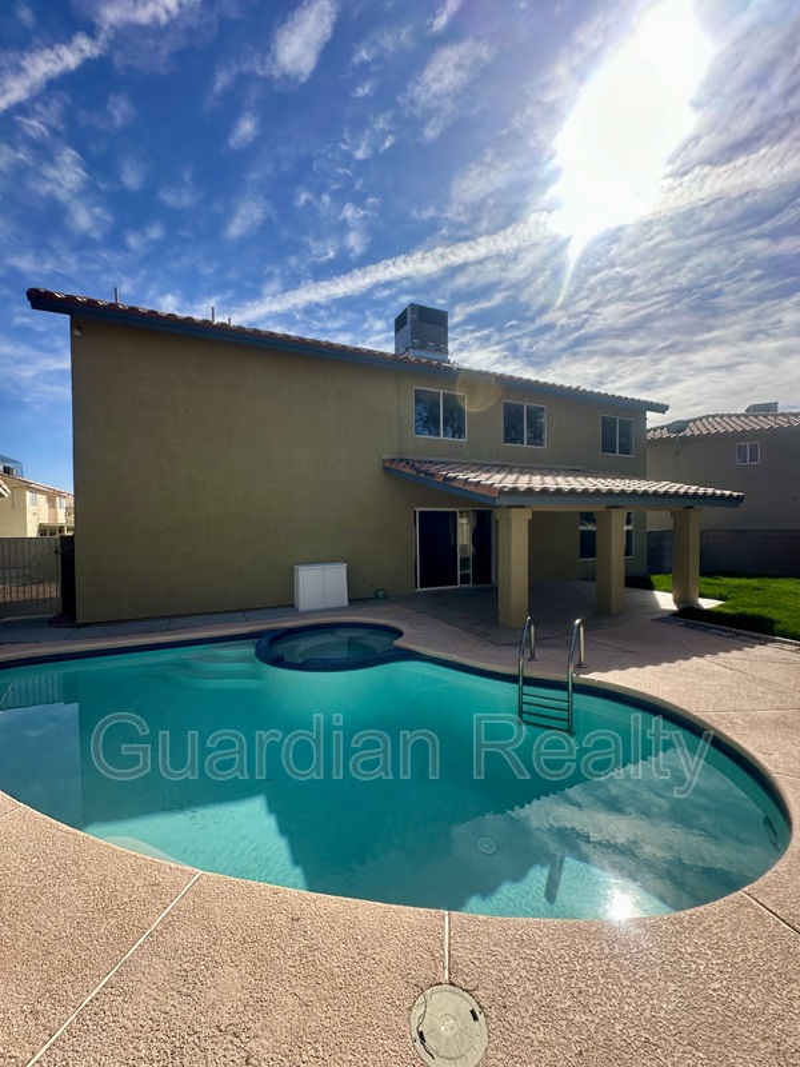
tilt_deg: -0.9
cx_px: 400
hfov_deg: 85.7
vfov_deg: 102.1
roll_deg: -1.1
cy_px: 534
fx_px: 431
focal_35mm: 14
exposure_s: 1/1855
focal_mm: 2.22
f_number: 2.2
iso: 50
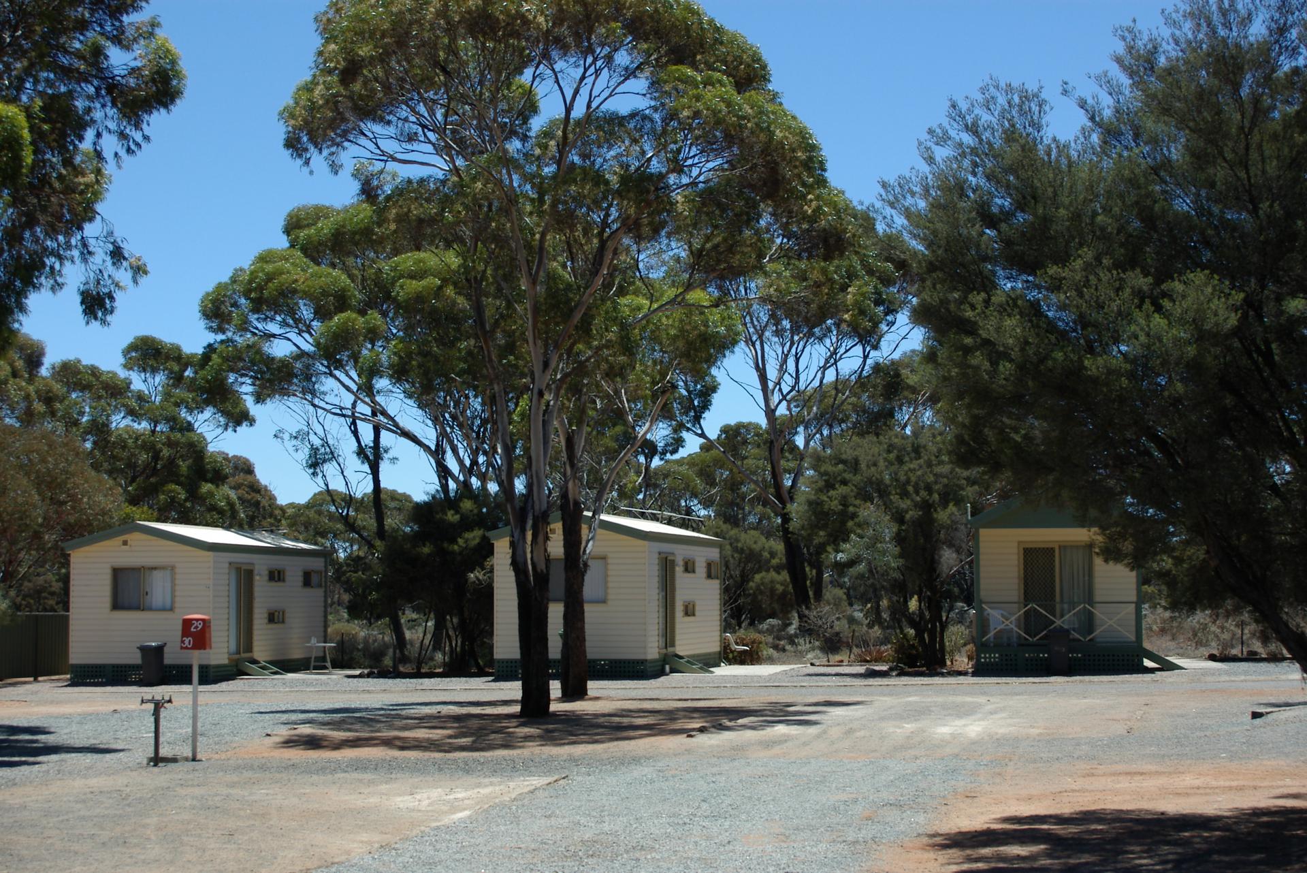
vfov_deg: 23.2
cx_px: 654
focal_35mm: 58
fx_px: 2125
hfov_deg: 34.2
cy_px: 436
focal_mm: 39
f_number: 9.5
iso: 200
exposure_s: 1/350
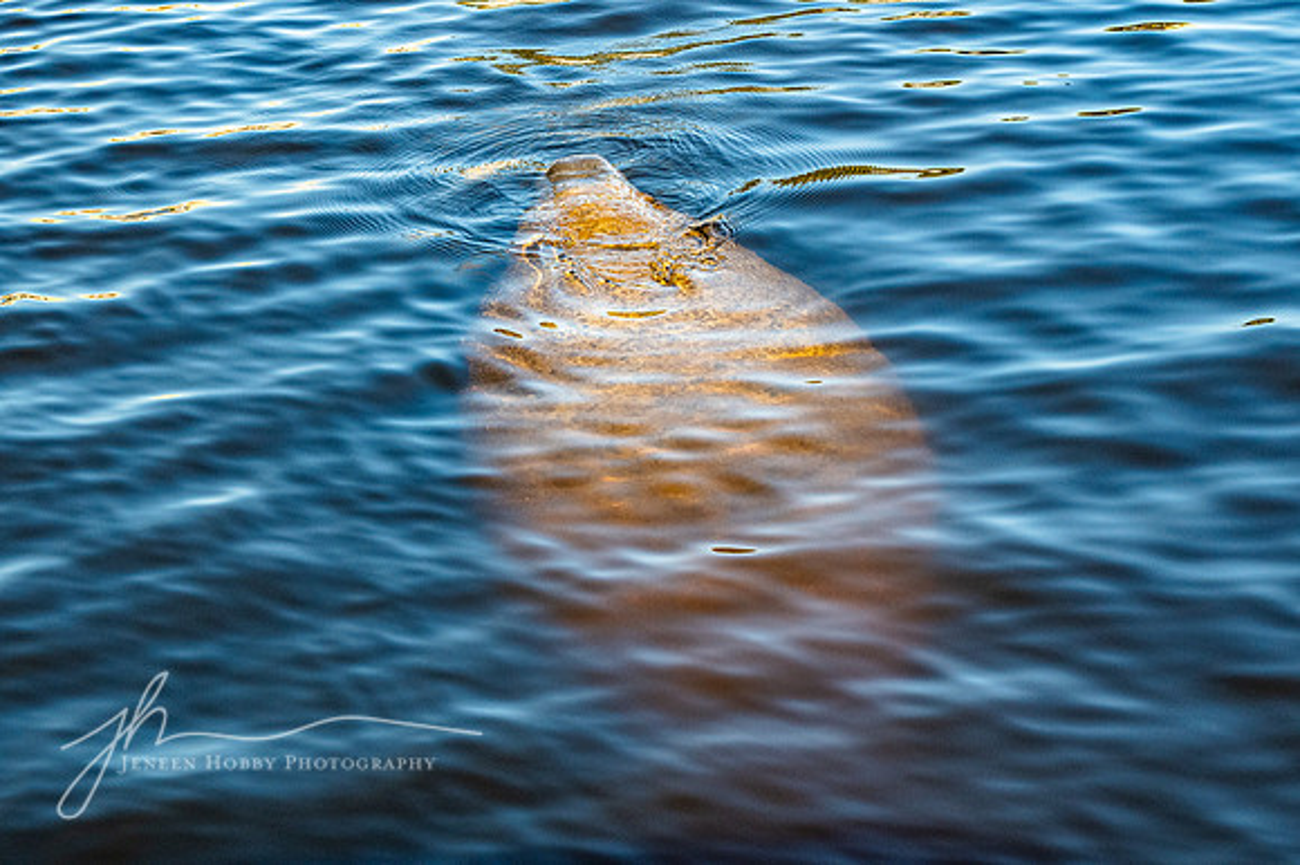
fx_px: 3681
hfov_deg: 20.0
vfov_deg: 13.4
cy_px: 432
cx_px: 650
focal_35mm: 102
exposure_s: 1/400
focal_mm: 85
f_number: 9
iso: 1000
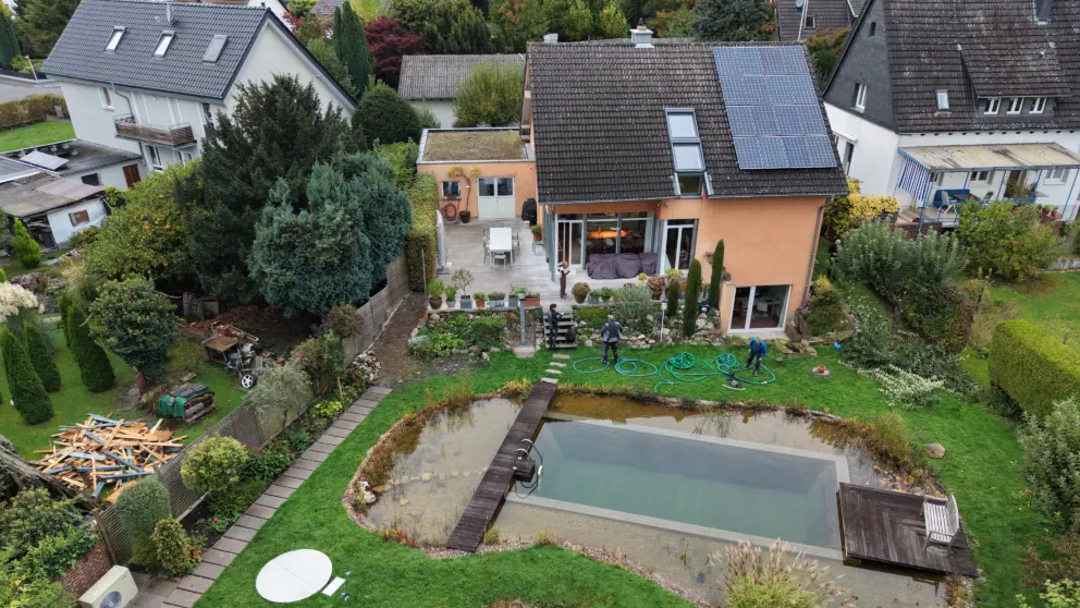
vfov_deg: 42.7
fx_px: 773
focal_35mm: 27
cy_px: 366
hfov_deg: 69.9
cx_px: 549
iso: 100
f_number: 1.8
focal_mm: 8.67
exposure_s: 1/80
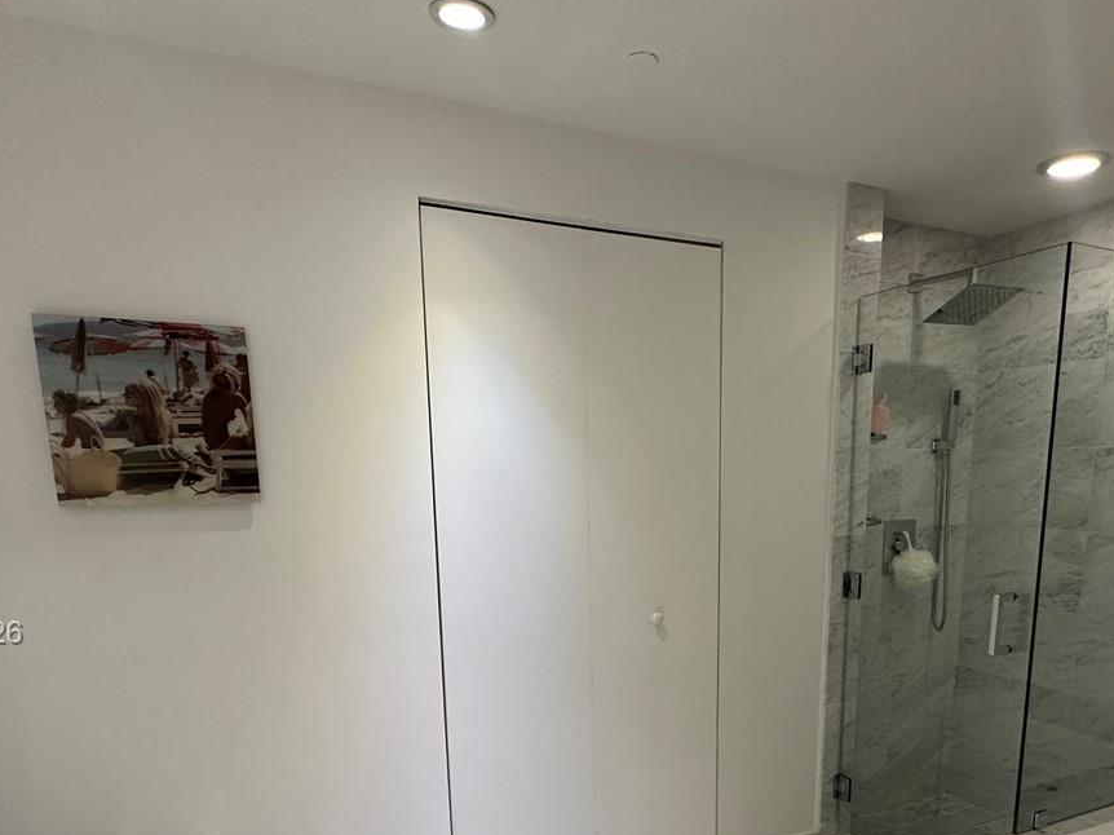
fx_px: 836
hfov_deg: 66.8
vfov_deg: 50.7
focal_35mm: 26
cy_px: 635
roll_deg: -0.2
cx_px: 654
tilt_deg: -11.6
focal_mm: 2.22
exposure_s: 1/120
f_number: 2.2
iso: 250
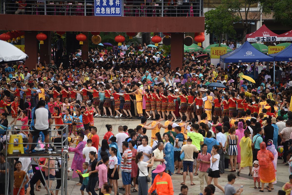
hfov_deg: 10.3
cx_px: 146
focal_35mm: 200
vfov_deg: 6.9
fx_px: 1623
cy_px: 98
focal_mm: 200
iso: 160
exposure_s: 1/1000
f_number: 2.8
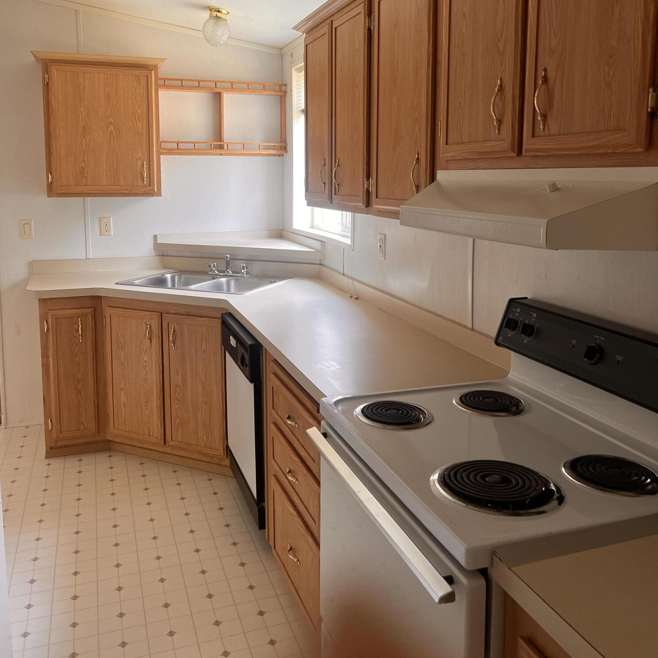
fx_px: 667
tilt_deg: -6.6
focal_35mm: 31
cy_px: 242
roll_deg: +0.9
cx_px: 329
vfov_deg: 51.9
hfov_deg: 52.5
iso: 125
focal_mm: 5.7
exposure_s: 1/119
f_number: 1.5
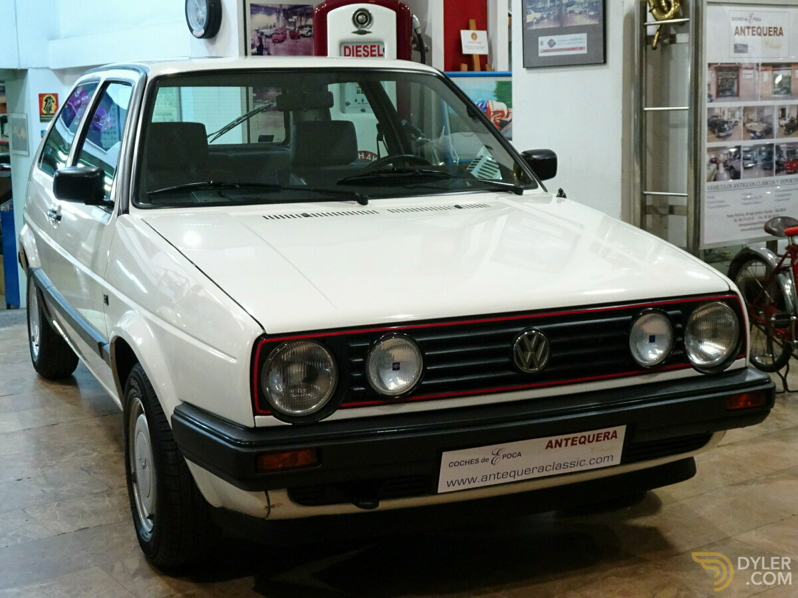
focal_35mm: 52
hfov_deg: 36.8
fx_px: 1199
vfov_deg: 28.0
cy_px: 299
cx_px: 399
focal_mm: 8.84
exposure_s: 1/20
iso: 800
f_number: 4.5
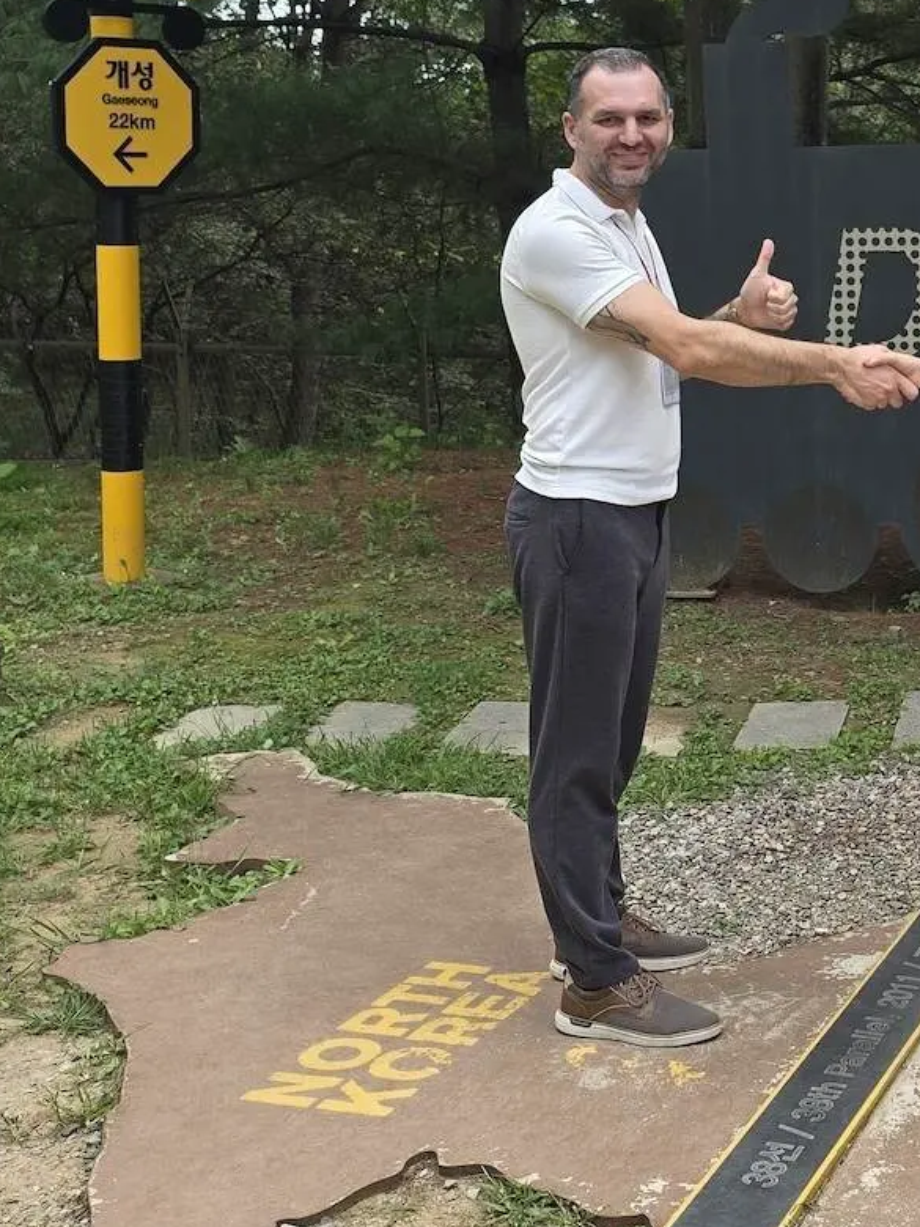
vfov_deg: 32.3
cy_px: 354
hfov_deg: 23.6
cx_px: 947
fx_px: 2091
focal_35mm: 59
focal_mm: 6.3
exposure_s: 1/180
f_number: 1.7
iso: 20
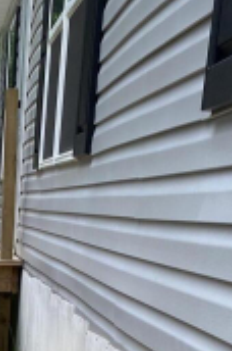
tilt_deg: -21.5
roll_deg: -1.2
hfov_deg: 12.3
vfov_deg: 16.3
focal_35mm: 105
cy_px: 636
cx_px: -130
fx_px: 1019
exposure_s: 1/568
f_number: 1.8
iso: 32
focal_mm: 4.25
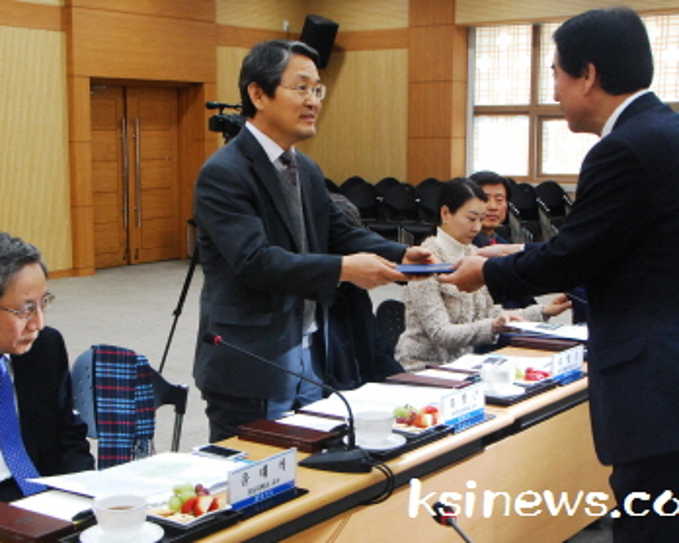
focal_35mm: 55
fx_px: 1098
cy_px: 230
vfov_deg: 27.7
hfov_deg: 34.3
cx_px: 316
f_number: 7.1
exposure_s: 1/80
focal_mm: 27
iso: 1250
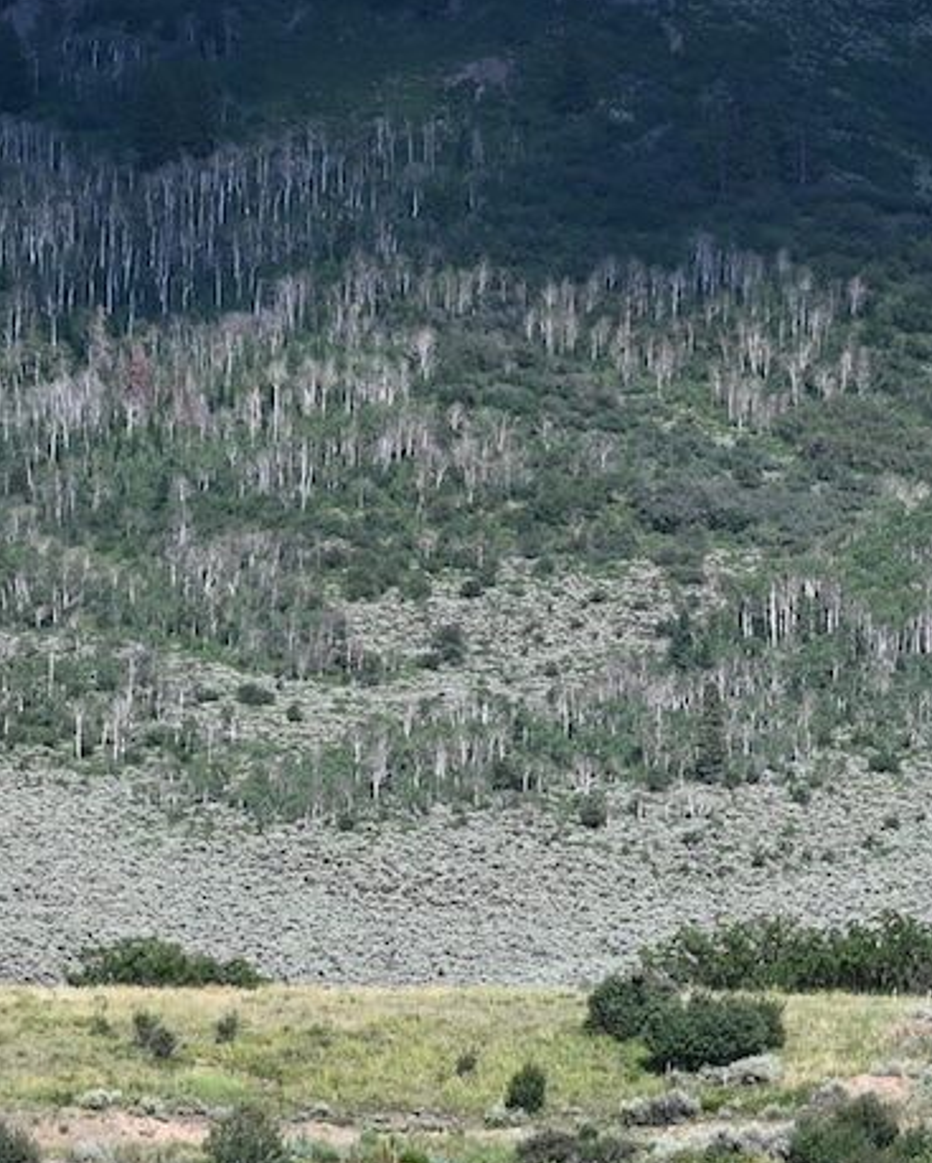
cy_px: 1235
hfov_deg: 6.6
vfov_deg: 8.7
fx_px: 7612
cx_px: 2273
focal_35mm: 221
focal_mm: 45
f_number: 7.1
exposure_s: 1/400
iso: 100
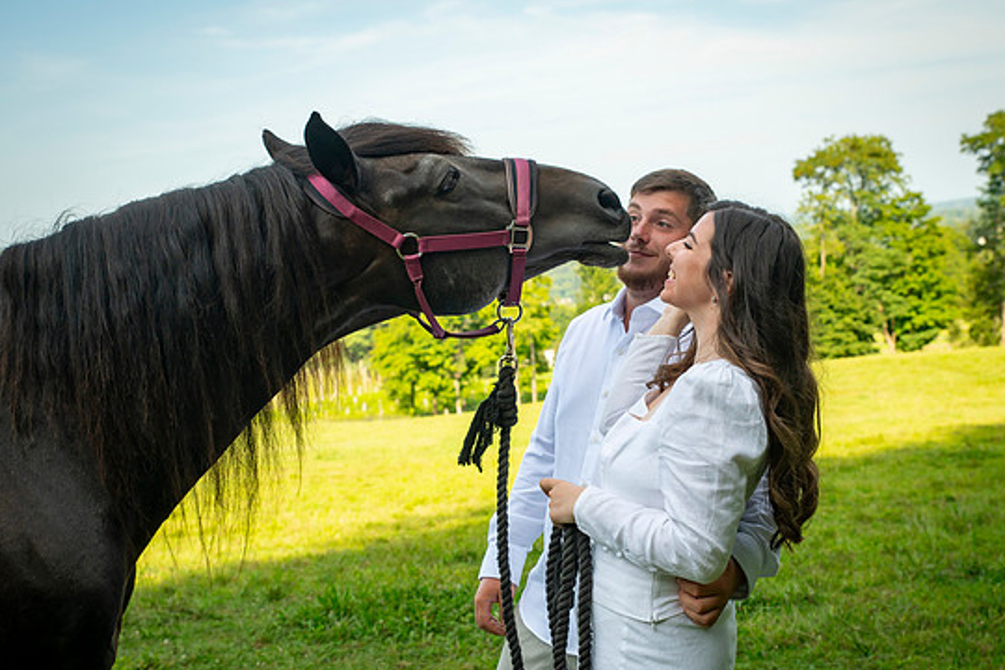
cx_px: 523
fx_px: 1479
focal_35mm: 53
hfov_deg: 37.5
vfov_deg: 25.5
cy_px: 345
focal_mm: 42
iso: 400
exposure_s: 1/800
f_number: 5
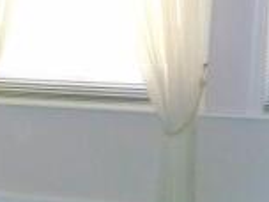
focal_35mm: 111
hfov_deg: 15.3
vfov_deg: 13.3
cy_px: 125
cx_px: -215
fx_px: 863
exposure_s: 1/60
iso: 250
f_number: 3.3
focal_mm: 5.2
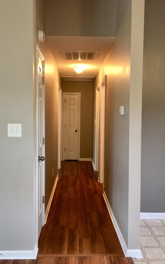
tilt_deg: -3.3
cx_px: 81
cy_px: 132
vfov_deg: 61.2
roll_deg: +0.2
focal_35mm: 31
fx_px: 223
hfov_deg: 40.6
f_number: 2.2
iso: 80
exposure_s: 1/30
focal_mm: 4.15
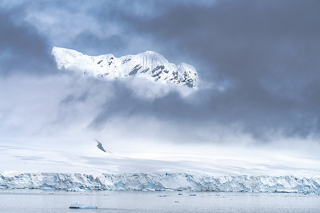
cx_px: 152
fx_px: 1391
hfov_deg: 13.1
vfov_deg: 8.8
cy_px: 101
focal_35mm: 156
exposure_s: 1/320
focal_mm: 149
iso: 100
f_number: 8
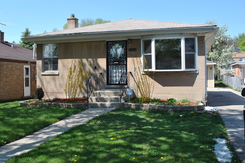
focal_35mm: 43
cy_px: 67
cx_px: 95
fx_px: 293
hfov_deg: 45.1
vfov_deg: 31.2
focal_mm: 22
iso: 100
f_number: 7.1
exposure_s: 1/200
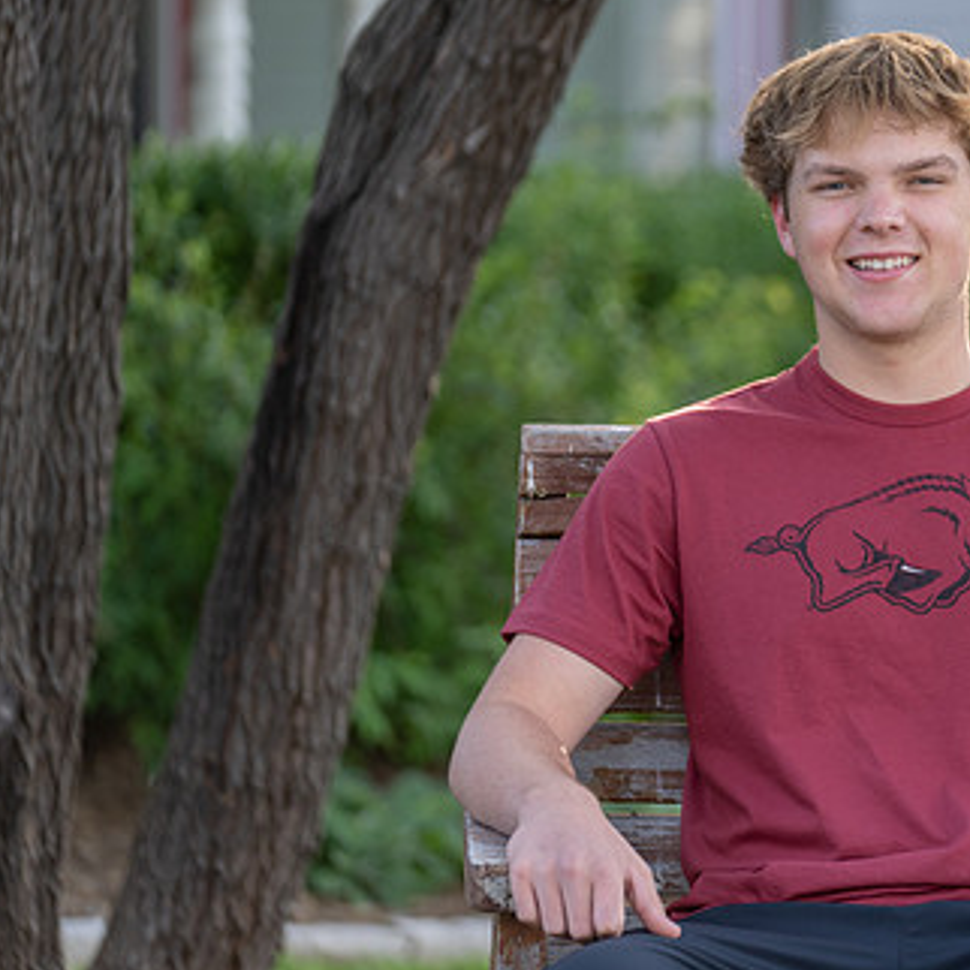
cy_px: 369
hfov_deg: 7.1
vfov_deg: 7.1
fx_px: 7767
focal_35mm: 245
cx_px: 898
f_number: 2.8
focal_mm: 144
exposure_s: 1/250
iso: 200
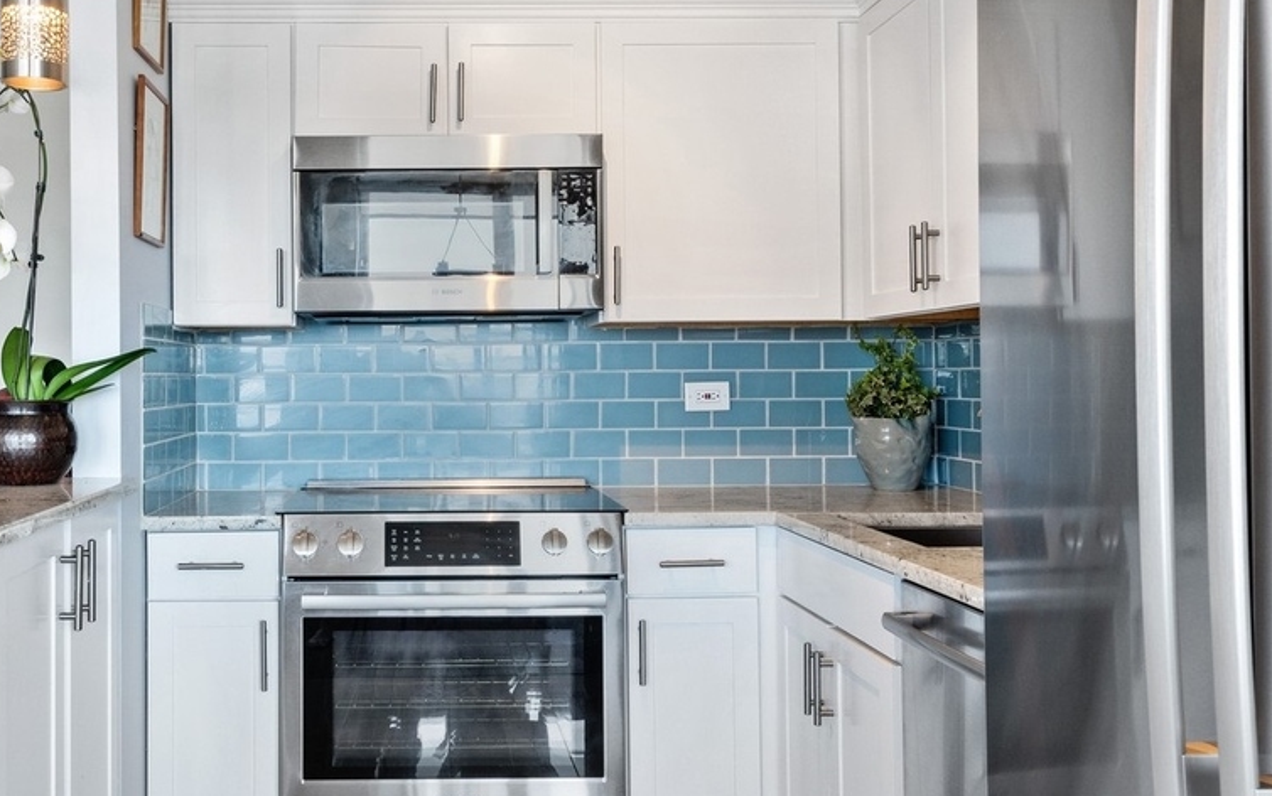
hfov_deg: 54.4
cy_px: 359
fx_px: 1214
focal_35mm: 35
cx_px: 450
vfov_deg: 36.3
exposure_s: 1/8
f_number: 8
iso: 320
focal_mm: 16
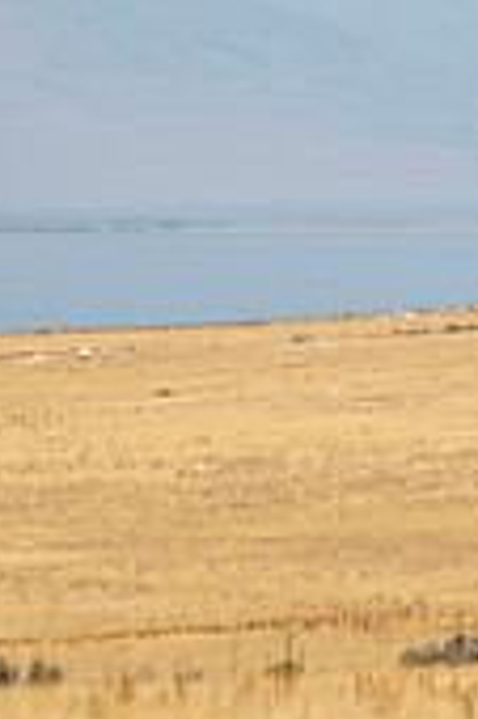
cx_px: -736
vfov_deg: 3.0
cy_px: 293
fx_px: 13809
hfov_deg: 2.0
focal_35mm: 692
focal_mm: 200
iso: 100
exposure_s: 1/1250
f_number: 4
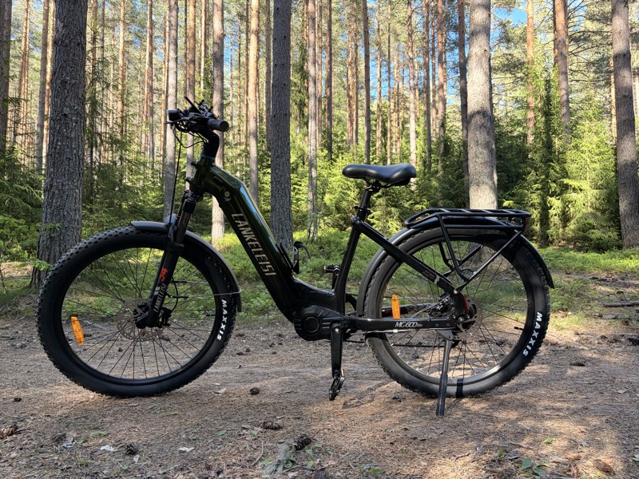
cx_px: 320
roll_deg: +0.5
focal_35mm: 26
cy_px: 240
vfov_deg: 53.1
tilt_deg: +4.3
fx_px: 480
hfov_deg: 67.3
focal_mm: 5.96
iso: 64
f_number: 1.6
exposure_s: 1/130
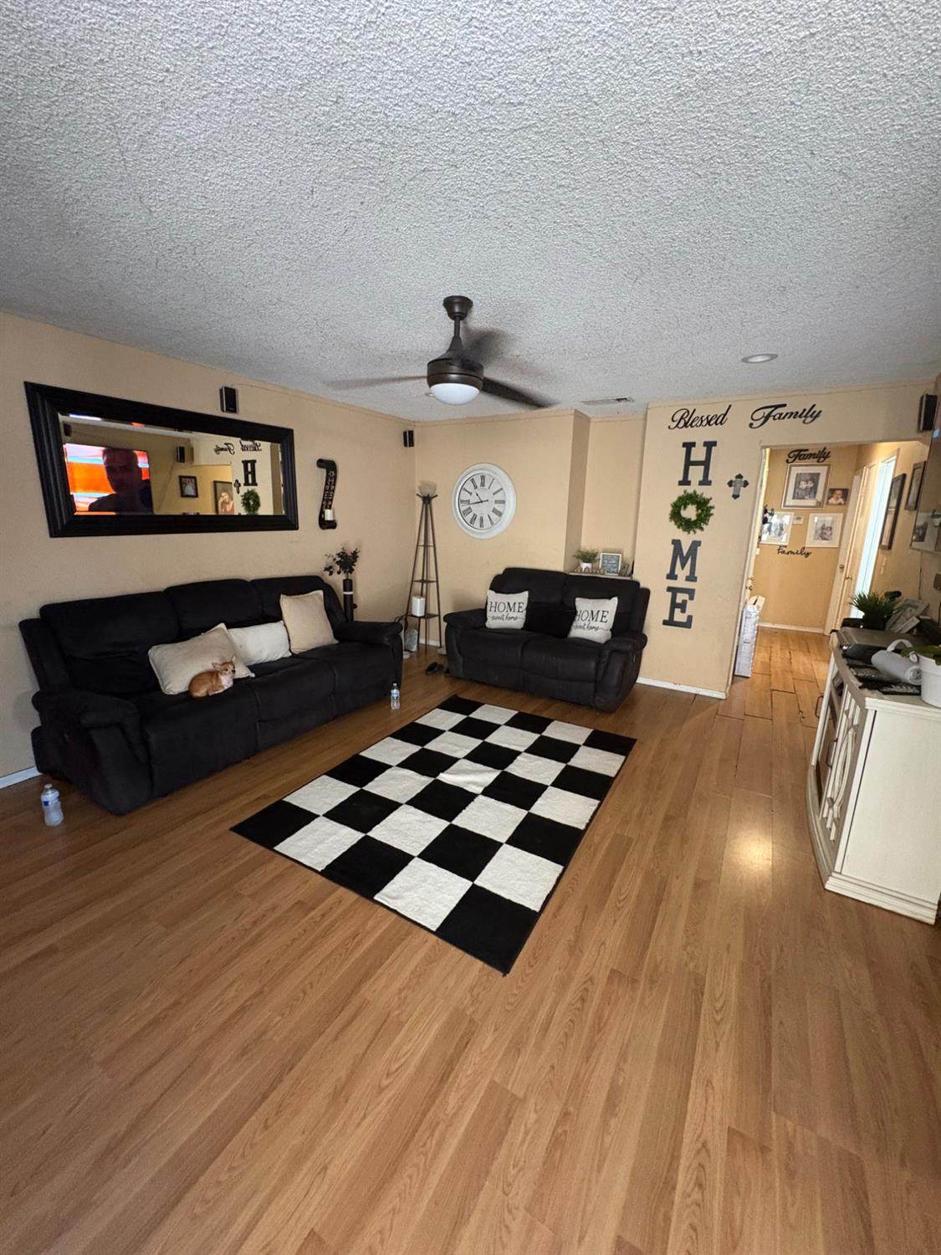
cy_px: 628
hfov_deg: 85.7
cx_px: 470
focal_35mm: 14
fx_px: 507
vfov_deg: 102.1
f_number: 2.2
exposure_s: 1/60
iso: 640
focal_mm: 2.22
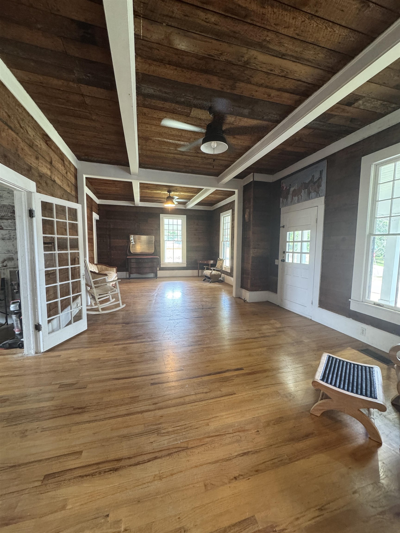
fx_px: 216
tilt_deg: -6.6
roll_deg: -0.1
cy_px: 266
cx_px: 200
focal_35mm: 14
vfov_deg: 102.1
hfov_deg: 85.7
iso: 320
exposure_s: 1/60
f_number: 2.2
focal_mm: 2.22
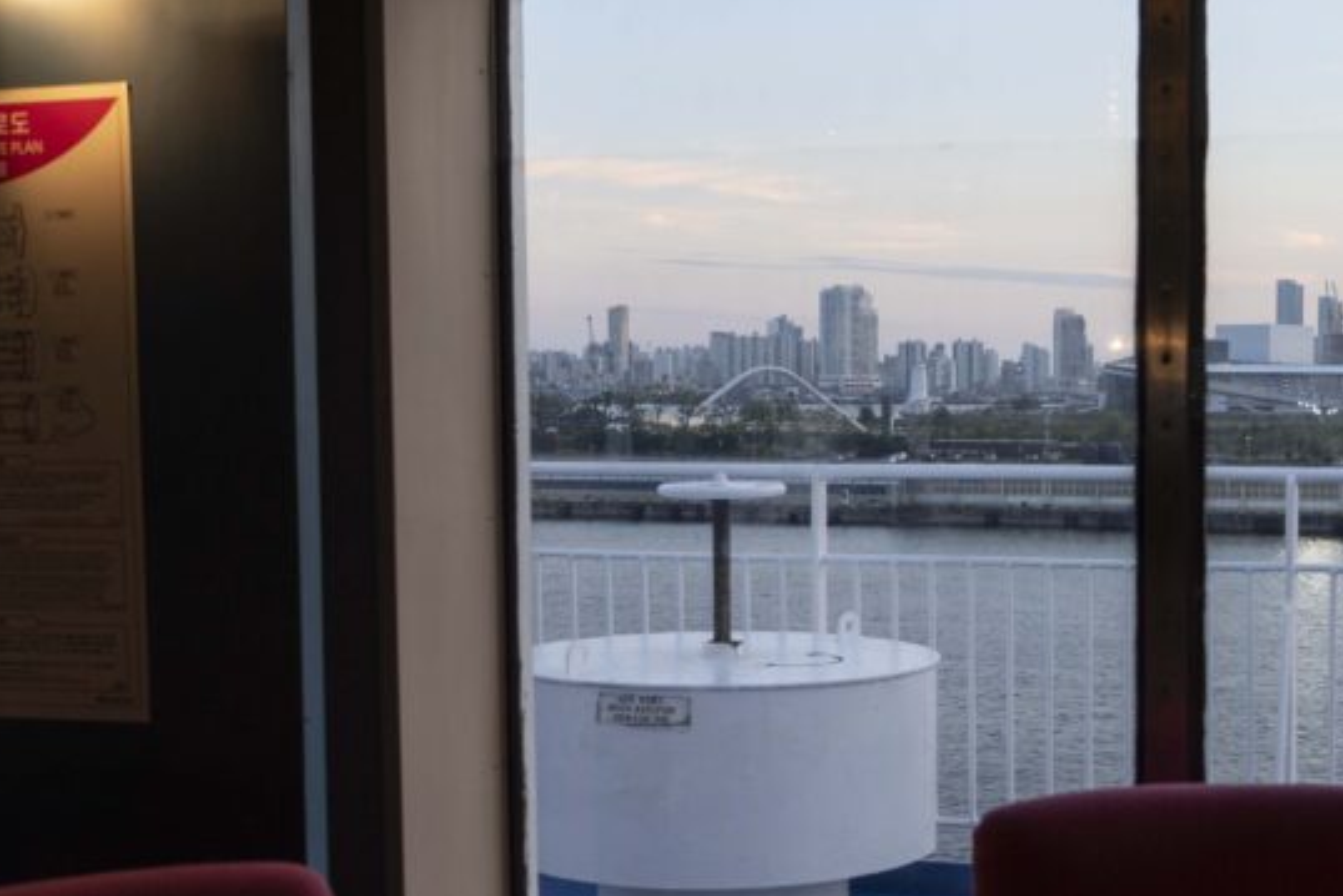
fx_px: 2201
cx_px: 999
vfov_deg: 22.9
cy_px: 568
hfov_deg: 33.3
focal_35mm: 59
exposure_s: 1/160
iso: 640
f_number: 4.5
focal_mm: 31
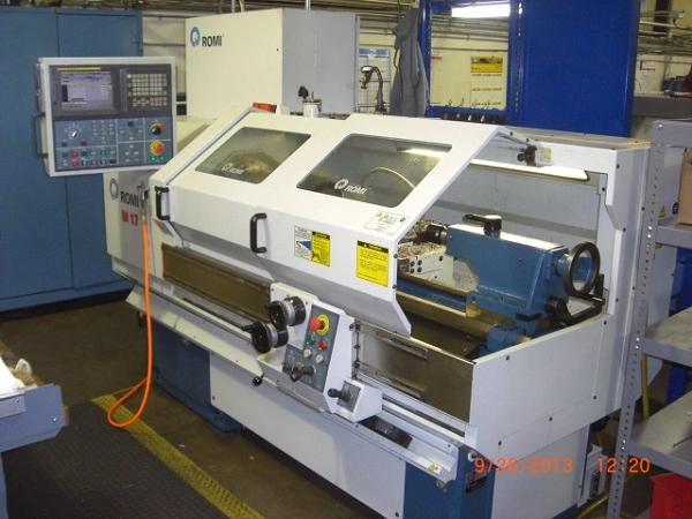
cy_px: 260
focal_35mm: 38
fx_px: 760
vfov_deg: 37.7
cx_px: 346
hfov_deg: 49.0
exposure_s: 1/80
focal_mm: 6.2
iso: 200
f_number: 2.7
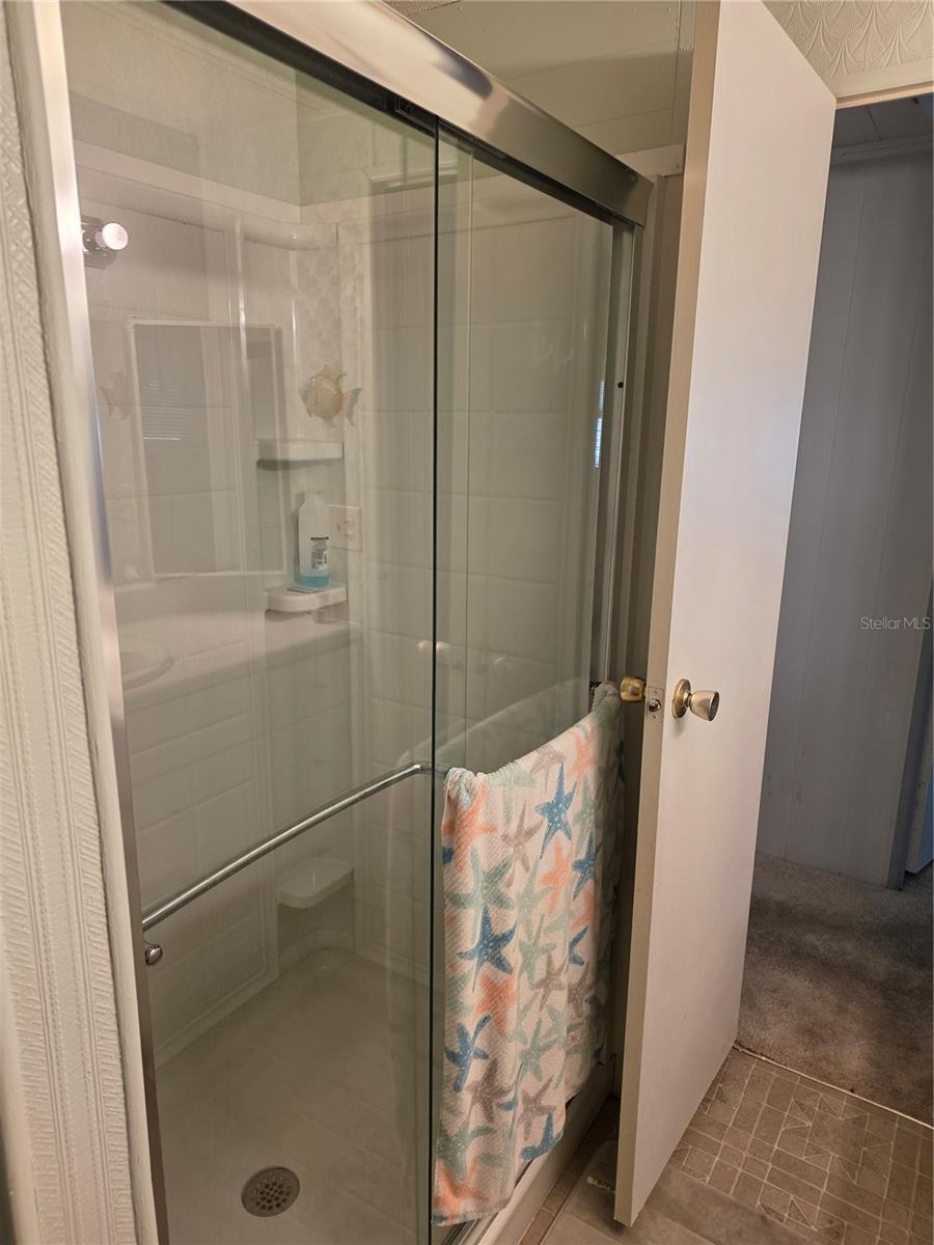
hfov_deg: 58.9
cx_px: 467
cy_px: 622
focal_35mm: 23
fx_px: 827
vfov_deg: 73.9
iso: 160
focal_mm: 6.25
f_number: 1.7
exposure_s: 1/180
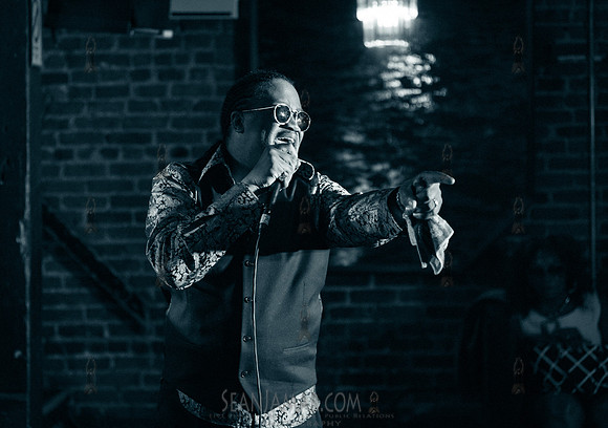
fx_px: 1604
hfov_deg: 21.4
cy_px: 209
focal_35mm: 93
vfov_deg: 15.2
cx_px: 247
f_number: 2.8
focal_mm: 80
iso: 4000
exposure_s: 1/200
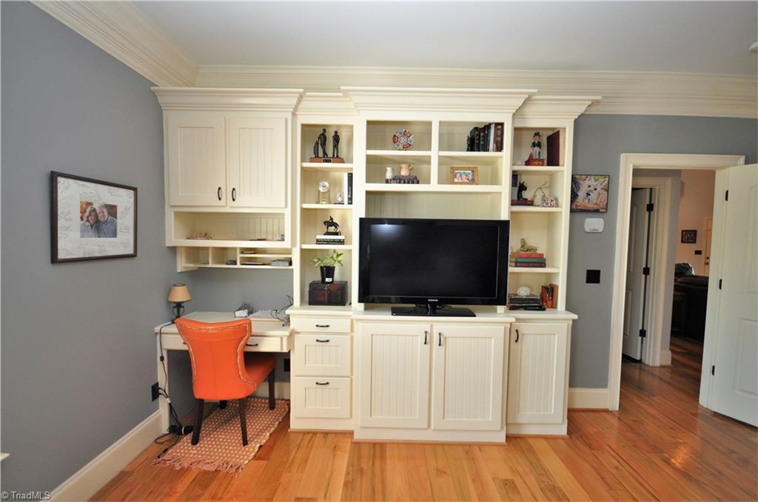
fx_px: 315
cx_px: 379
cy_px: 251
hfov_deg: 100.5
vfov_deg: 77.1
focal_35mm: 15
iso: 800
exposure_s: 1/60
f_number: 4
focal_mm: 10
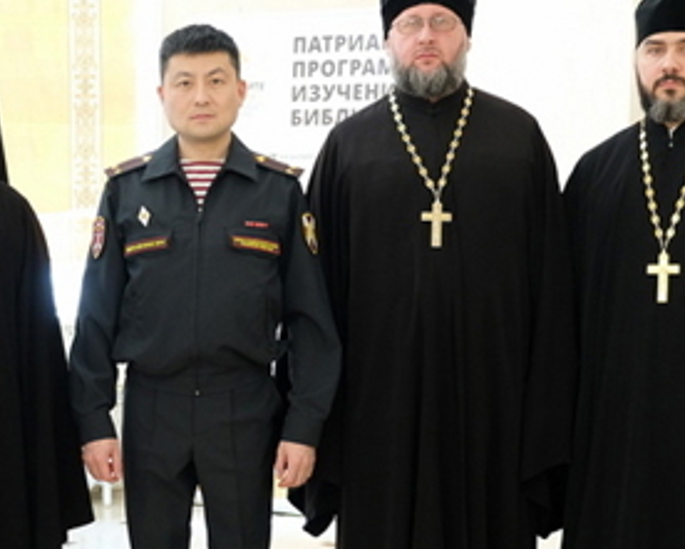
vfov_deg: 19.3
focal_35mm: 79
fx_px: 1602
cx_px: 191
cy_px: 417
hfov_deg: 23.9
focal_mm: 20.5
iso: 800
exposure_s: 1/38
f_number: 3.2
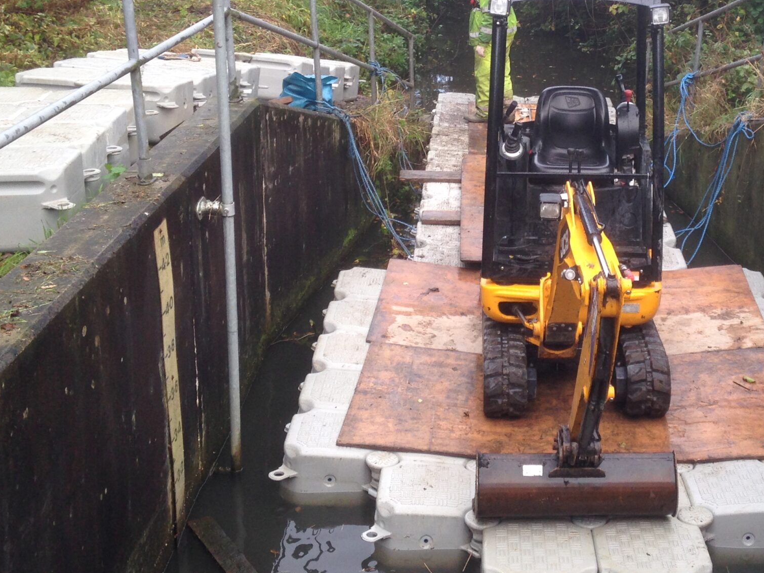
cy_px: 174
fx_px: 1236
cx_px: 547
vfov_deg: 25.9
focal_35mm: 56
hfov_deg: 33.8
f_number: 2.4
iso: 50
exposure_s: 1/120
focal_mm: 4.12
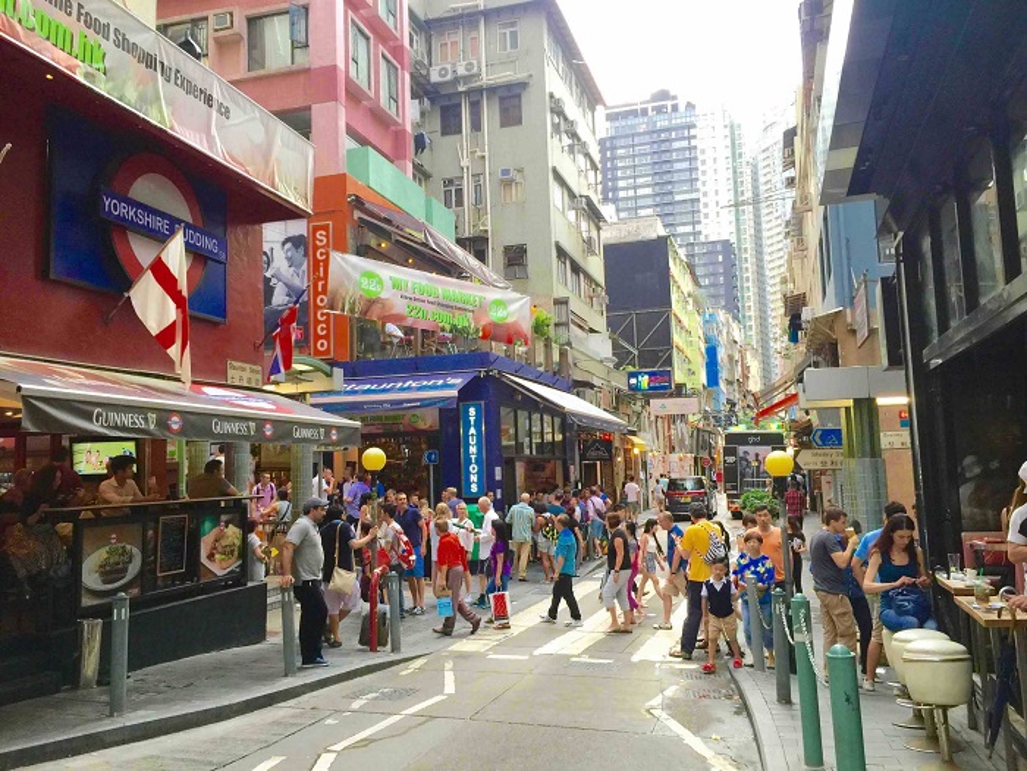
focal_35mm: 29
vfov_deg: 48.2
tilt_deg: +6.7
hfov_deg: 61.7
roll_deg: +0.4
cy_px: 386
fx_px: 860
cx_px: 514
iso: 32
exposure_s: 1/30
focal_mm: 4.15
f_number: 2.2
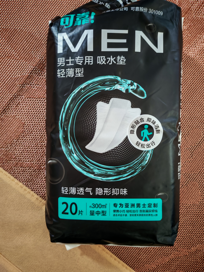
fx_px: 212
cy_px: 136
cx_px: 102
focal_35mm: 27
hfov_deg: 51.4
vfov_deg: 65.3
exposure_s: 1/20
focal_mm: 5.52
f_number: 1.95
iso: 1000
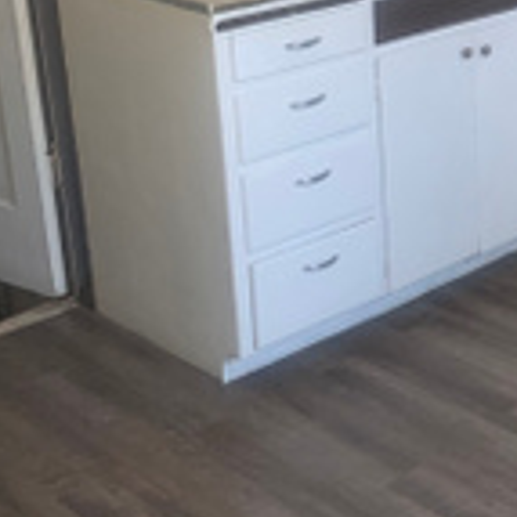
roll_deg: +2.3
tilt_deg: -15.8
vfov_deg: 22.2
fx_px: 1301
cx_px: 528
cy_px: 105
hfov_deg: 21.6
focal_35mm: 77
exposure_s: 1/60
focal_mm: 4.25
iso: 160
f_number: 1.8
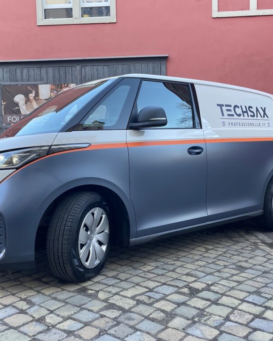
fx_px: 343
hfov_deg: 43.3
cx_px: 130
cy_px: 170
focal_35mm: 34
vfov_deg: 52.8
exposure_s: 1/215
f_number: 1.6
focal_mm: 4.2
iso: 50
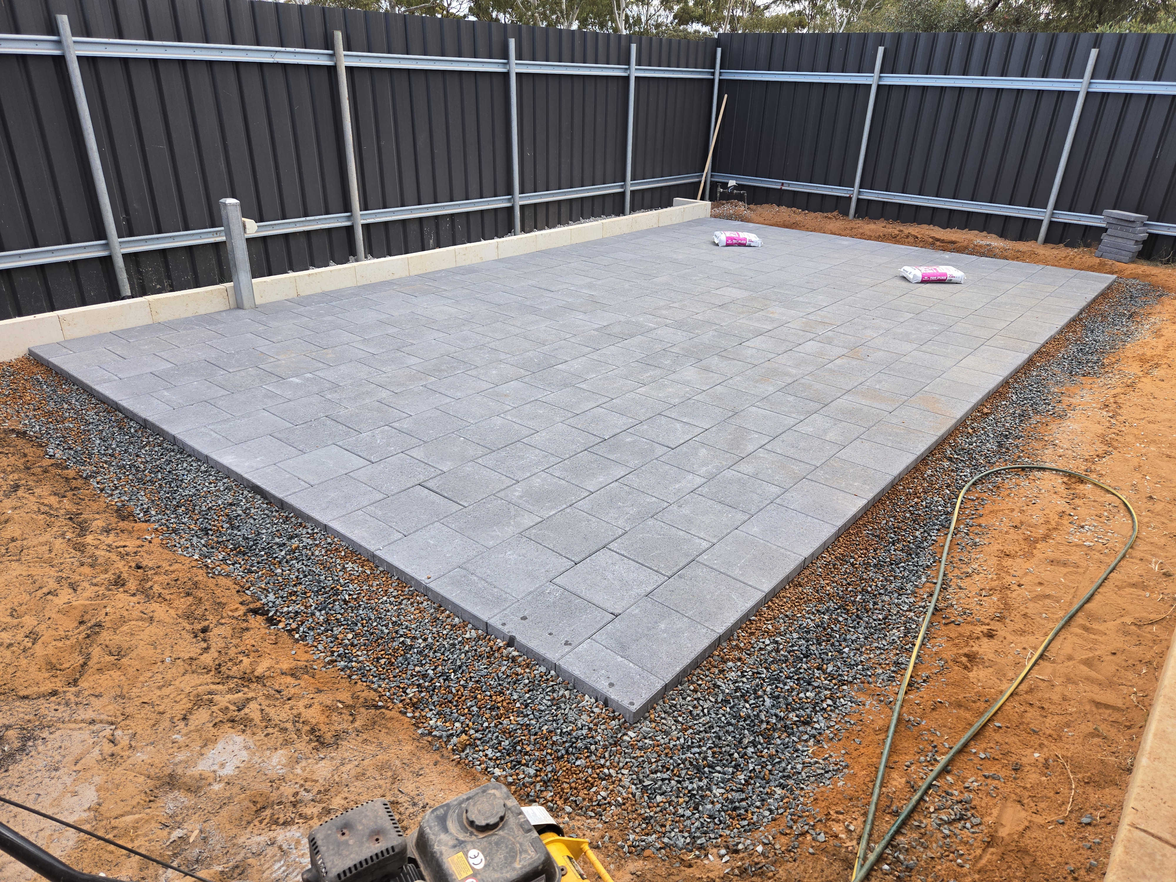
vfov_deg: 58.9
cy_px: 441
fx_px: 781
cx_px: 588
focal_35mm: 23
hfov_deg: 73.9
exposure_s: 1/353
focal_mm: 5.4
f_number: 1.8
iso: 25
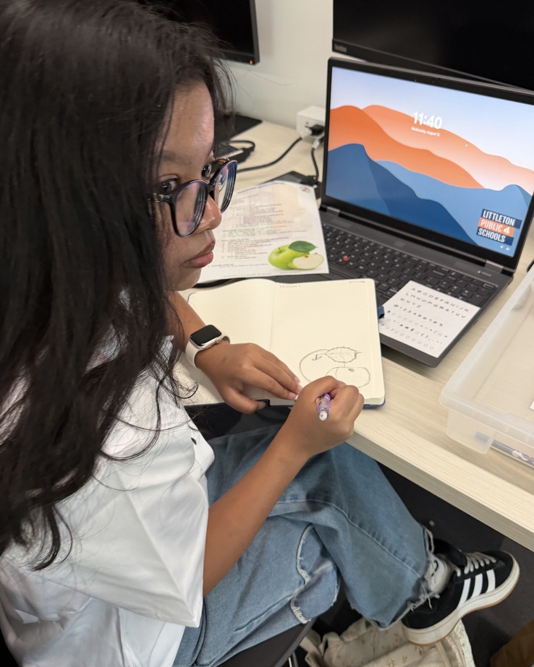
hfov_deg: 54.9
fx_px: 514
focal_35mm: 26
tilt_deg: -41.0
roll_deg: +0.2
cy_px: 325
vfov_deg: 66.0
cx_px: 261
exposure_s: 1/60
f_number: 1.78
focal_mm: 6.76
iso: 250
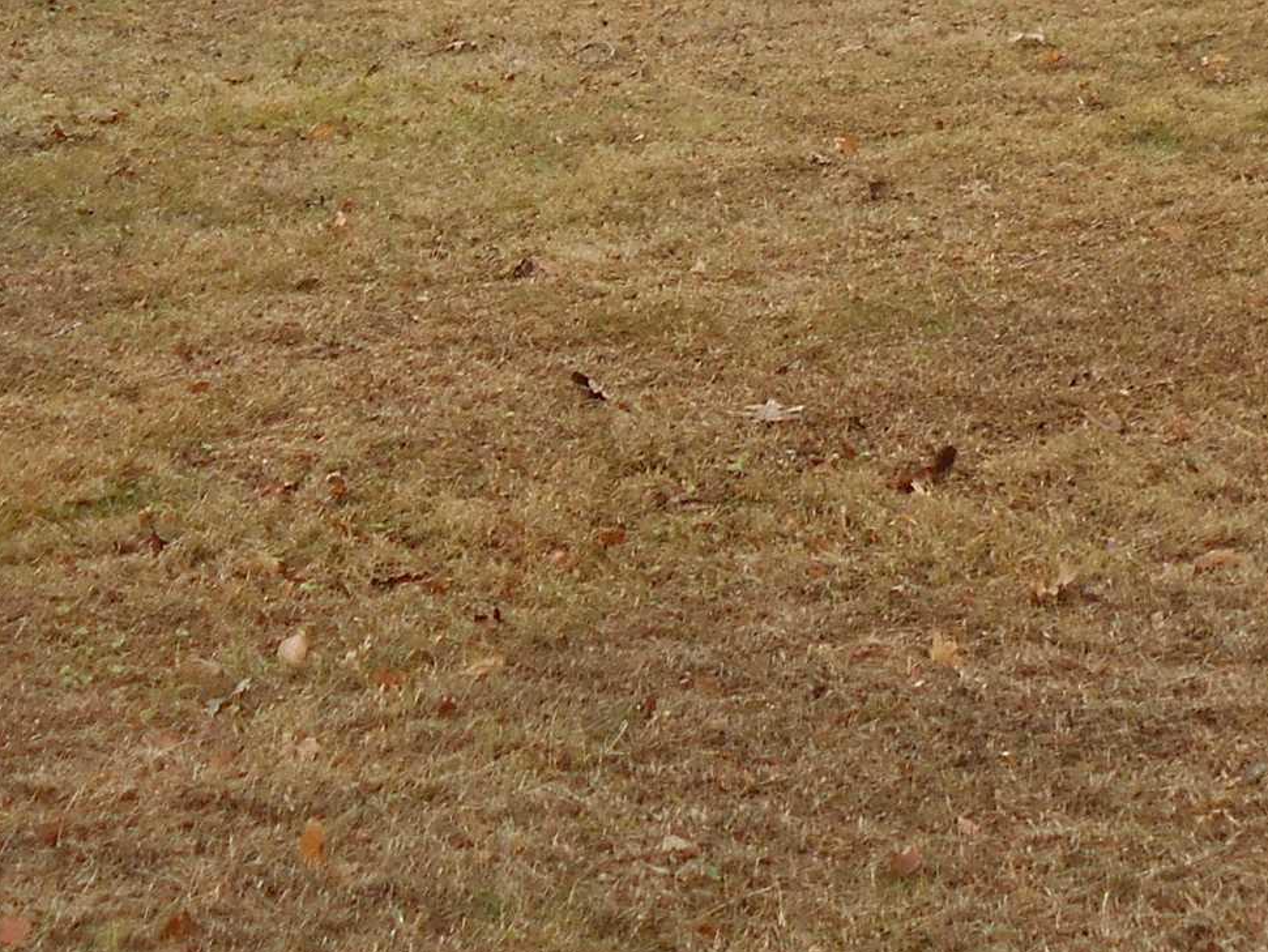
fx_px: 4287
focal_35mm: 117
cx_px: 1141
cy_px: -482
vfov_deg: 12.1
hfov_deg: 16.6
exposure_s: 1/80
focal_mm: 6.7
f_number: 3.9
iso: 80
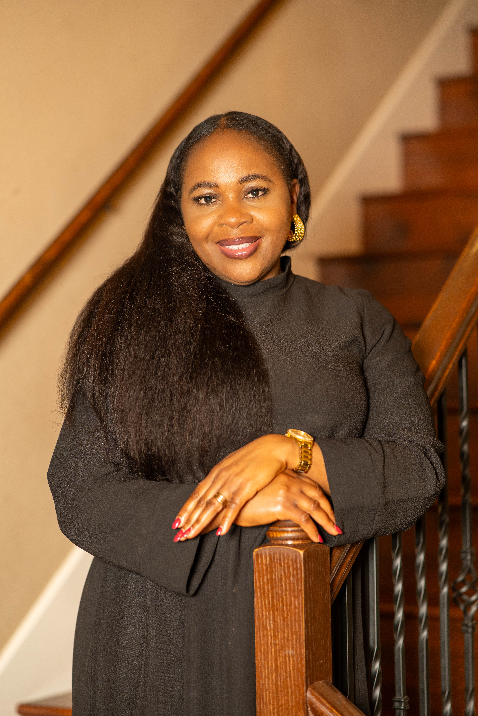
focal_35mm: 85
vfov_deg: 23.9
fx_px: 1693
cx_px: 239
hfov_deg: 16.1
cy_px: 358
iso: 400
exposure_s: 1/200
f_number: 2
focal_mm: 85
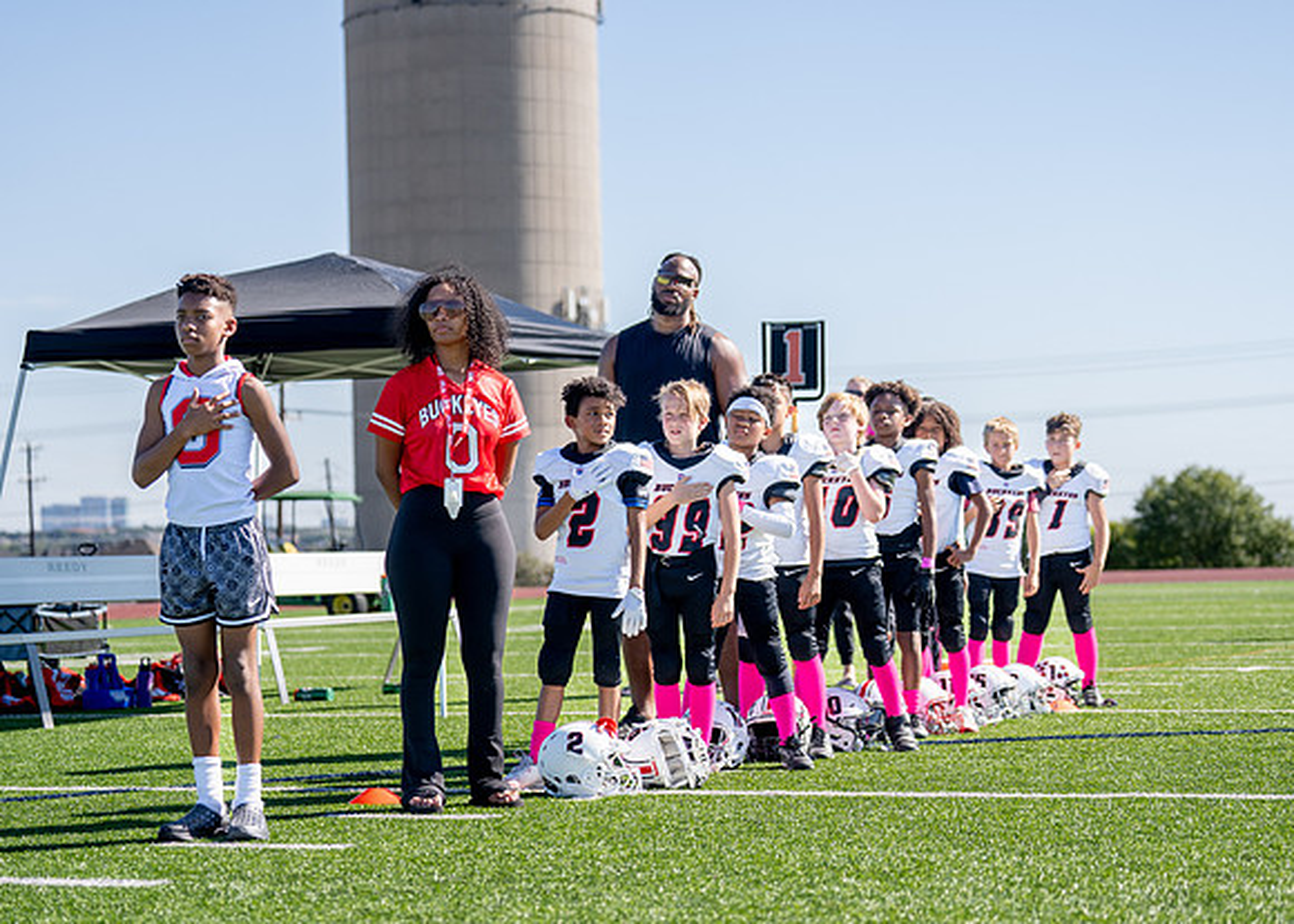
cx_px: 696
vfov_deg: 17.5
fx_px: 3005
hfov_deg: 24.3
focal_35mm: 82
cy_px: 504
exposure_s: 1/2500
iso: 200
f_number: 2.8
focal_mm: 70
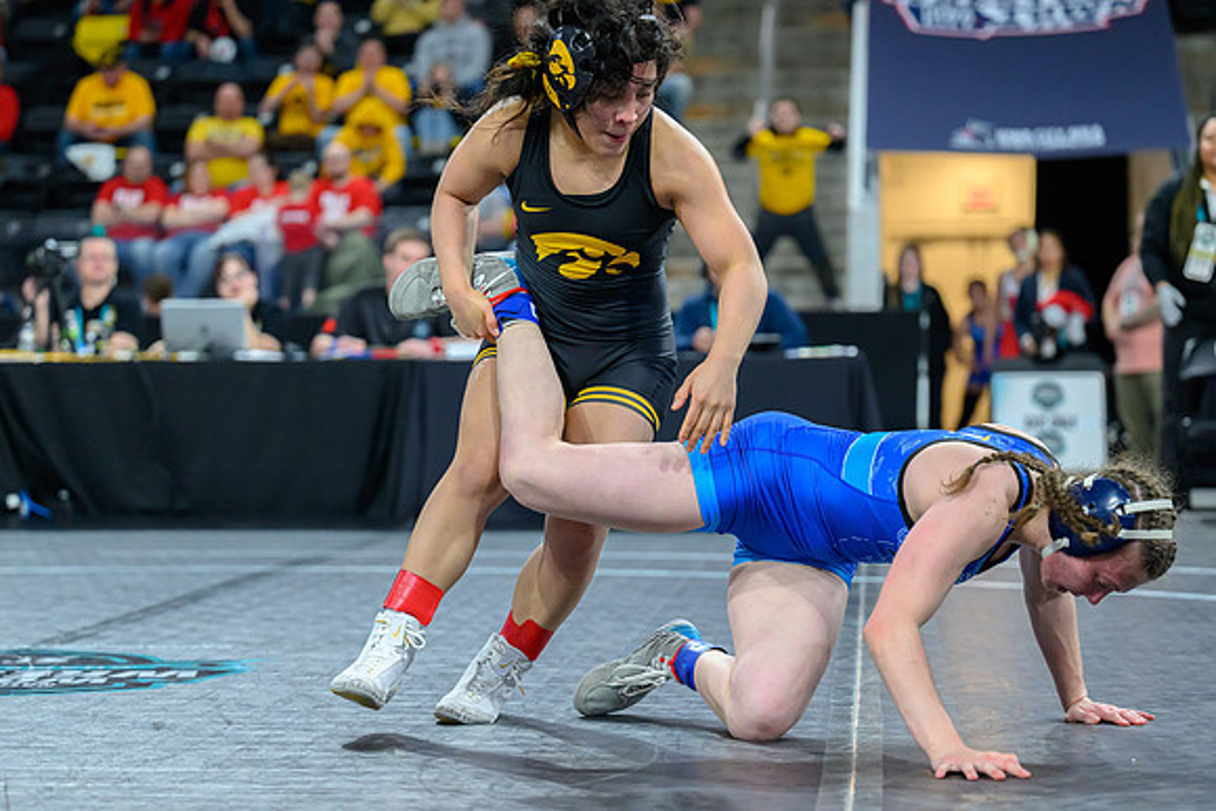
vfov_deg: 14.3
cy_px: 453
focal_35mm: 96
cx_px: 534
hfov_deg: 21.2
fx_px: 3240
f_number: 2.8
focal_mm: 85
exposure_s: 1/800
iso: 3600
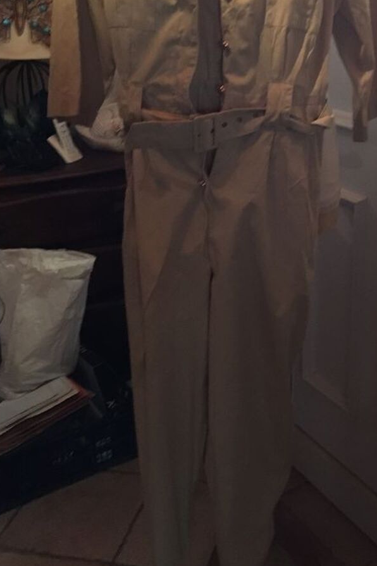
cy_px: 216
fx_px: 707
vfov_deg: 43.3
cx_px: 297
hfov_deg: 29.3
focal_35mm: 45
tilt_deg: -20.2
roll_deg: +0.5
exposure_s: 1/17
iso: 320
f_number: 2.2
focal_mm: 4.15
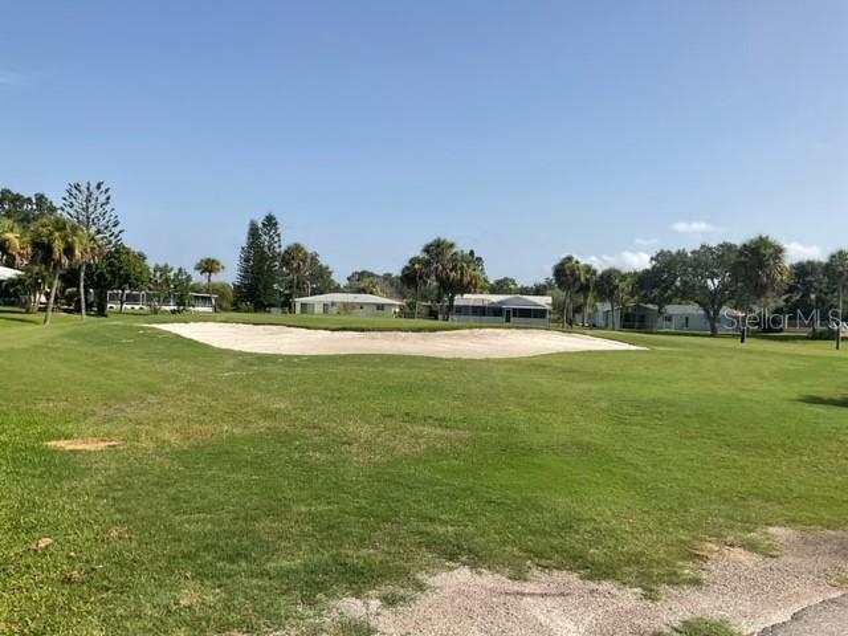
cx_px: 424
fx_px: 710
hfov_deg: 61.7
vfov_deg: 48.2
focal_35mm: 29
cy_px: 318
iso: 16
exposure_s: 1/2141
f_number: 1.8
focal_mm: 3
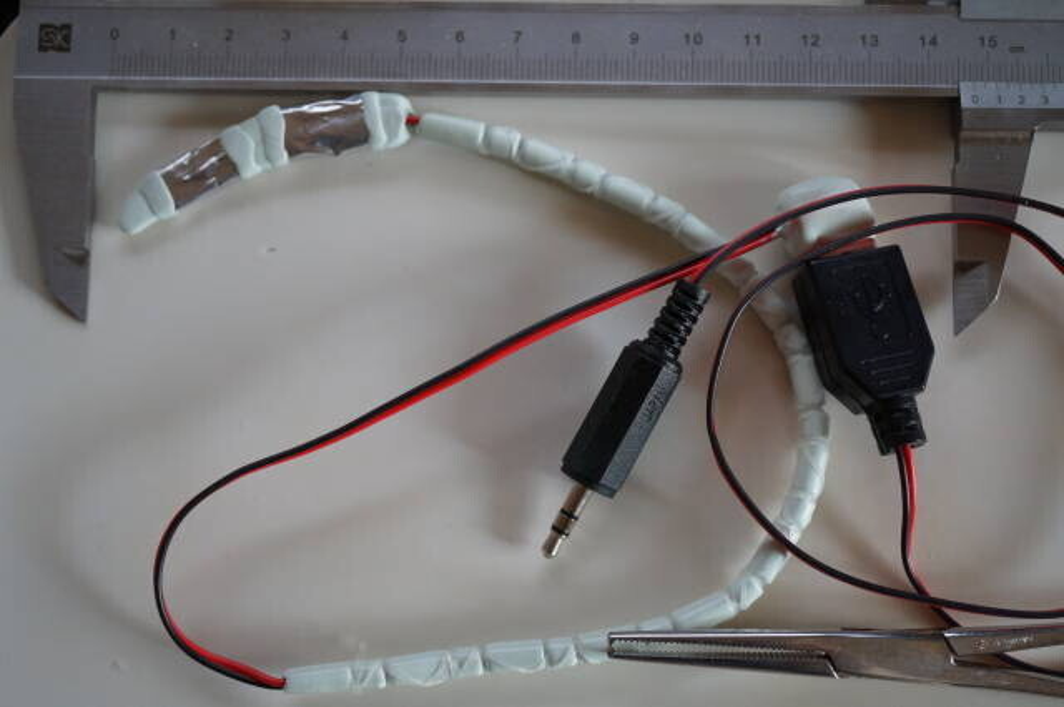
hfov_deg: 43.7
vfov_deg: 29.8
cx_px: 532
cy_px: 354
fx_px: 1328
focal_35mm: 45
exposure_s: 1/160
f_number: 4
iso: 1250
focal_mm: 30
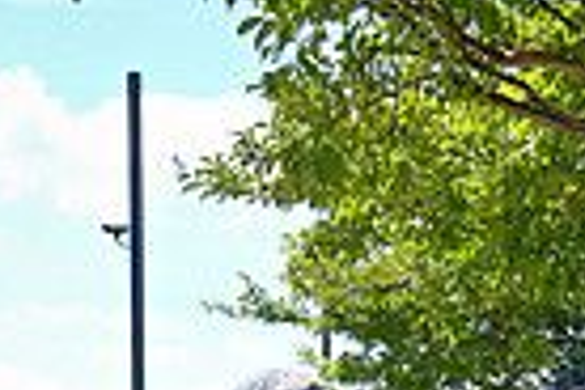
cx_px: 517
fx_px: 1901
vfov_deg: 10.1
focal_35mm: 117
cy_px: 950
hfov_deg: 17.3
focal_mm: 24
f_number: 9
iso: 200
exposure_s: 1/125
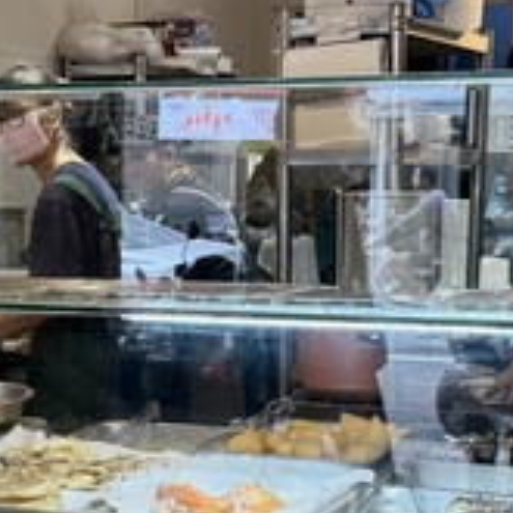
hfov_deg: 17.2
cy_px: 378
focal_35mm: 100
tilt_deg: -5.7
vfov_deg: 17.3
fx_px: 1677
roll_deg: +0.7
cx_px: 65
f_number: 1.78
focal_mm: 6.76
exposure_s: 1/120
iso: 160
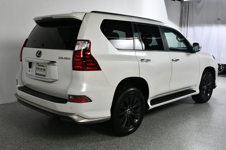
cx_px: 113
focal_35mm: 36
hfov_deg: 53.2
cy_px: 75
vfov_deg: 36.8
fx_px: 226
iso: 100
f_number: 13
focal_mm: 24
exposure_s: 1/160
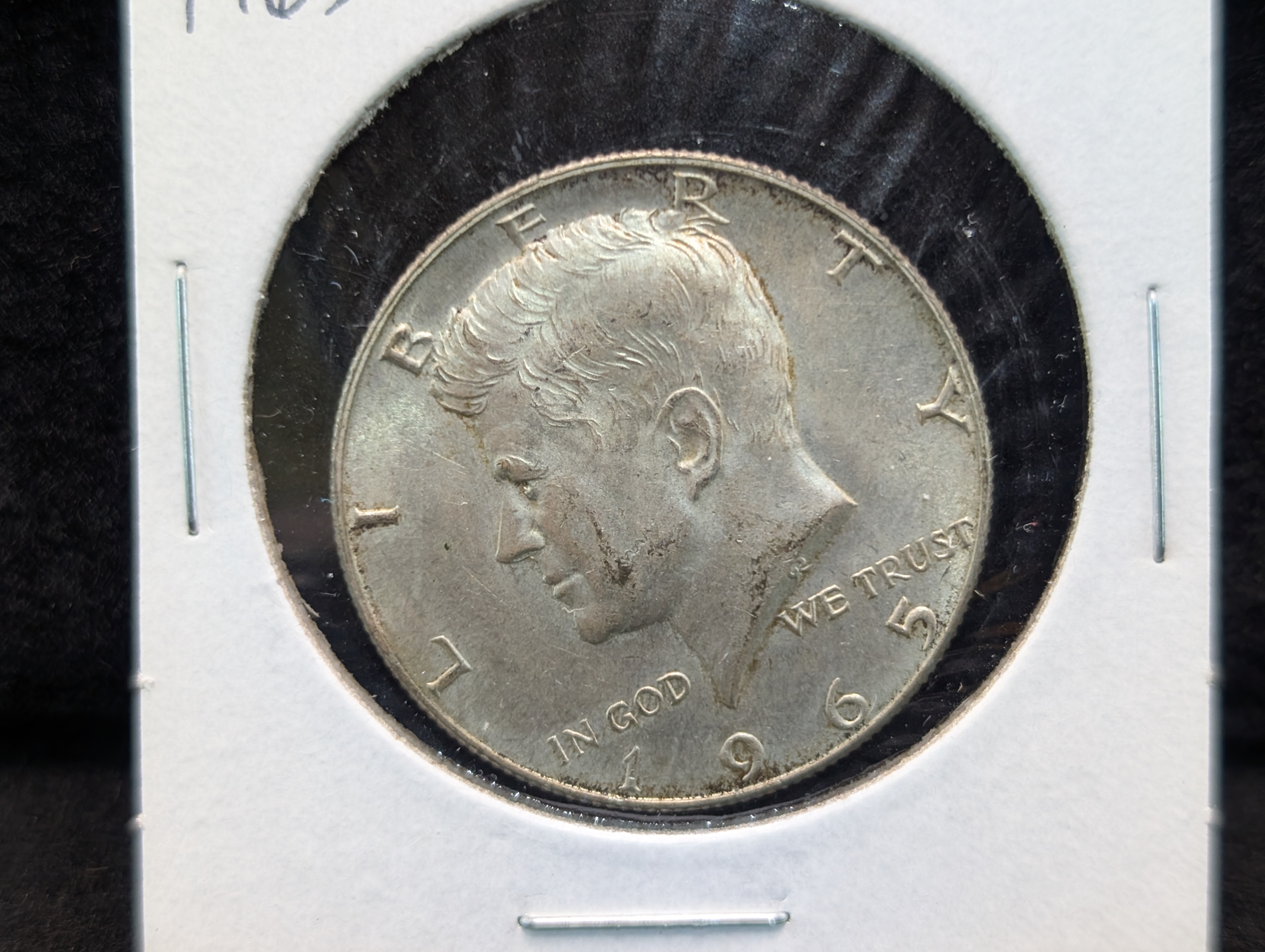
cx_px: 632
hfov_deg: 38.9
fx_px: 1793
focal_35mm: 49
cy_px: 476
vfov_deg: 29.7
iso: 211
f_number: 1.68
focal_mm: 6.9
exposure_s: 1/42.2
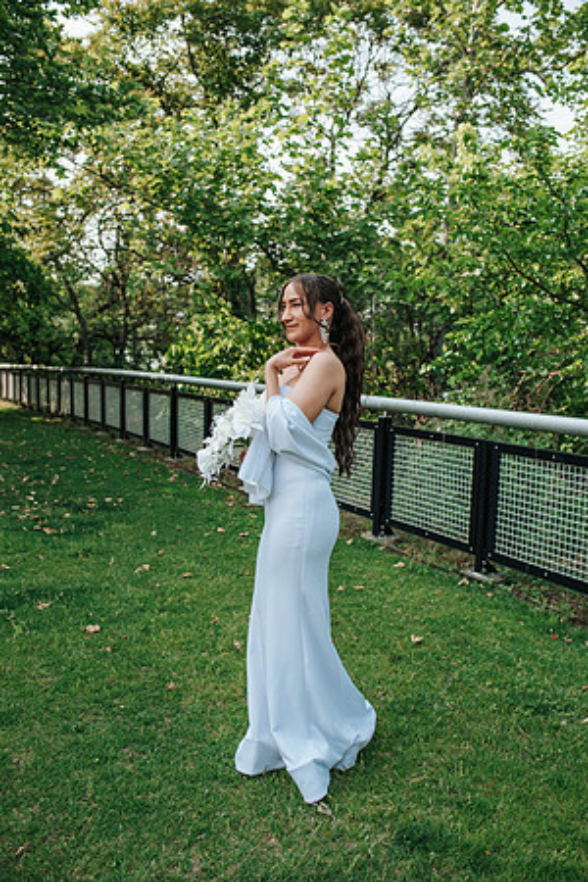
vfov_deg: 54.4
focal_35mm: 35
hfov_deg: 37.9
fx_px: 857
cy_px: 441
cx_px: 294
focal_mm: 35
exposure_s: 1/500
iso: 100
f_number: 3.5
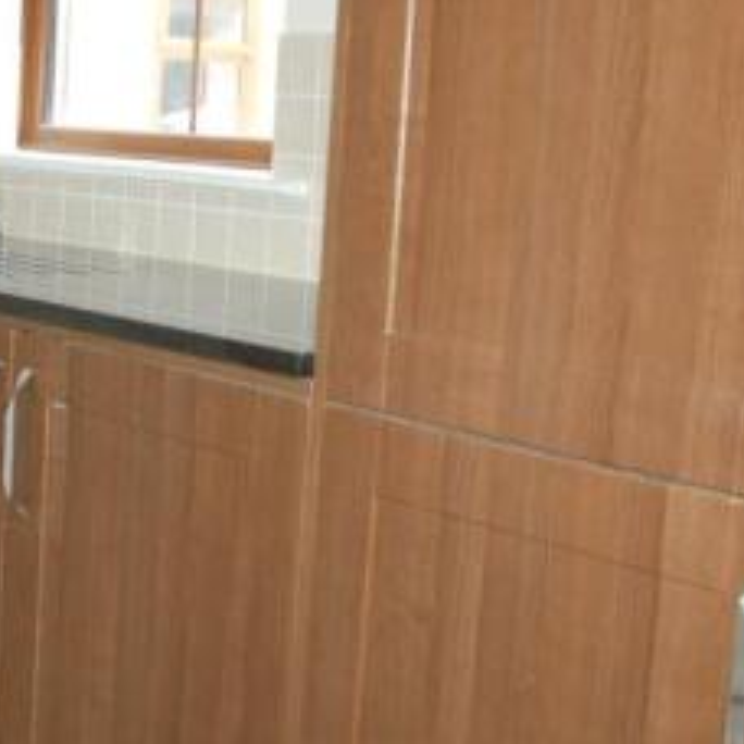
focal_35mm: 66
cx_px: 91
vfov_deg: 26.0
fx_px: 1605
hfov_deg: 25.4
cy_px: 284
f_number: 3.5
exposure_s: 1/60
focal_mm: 18
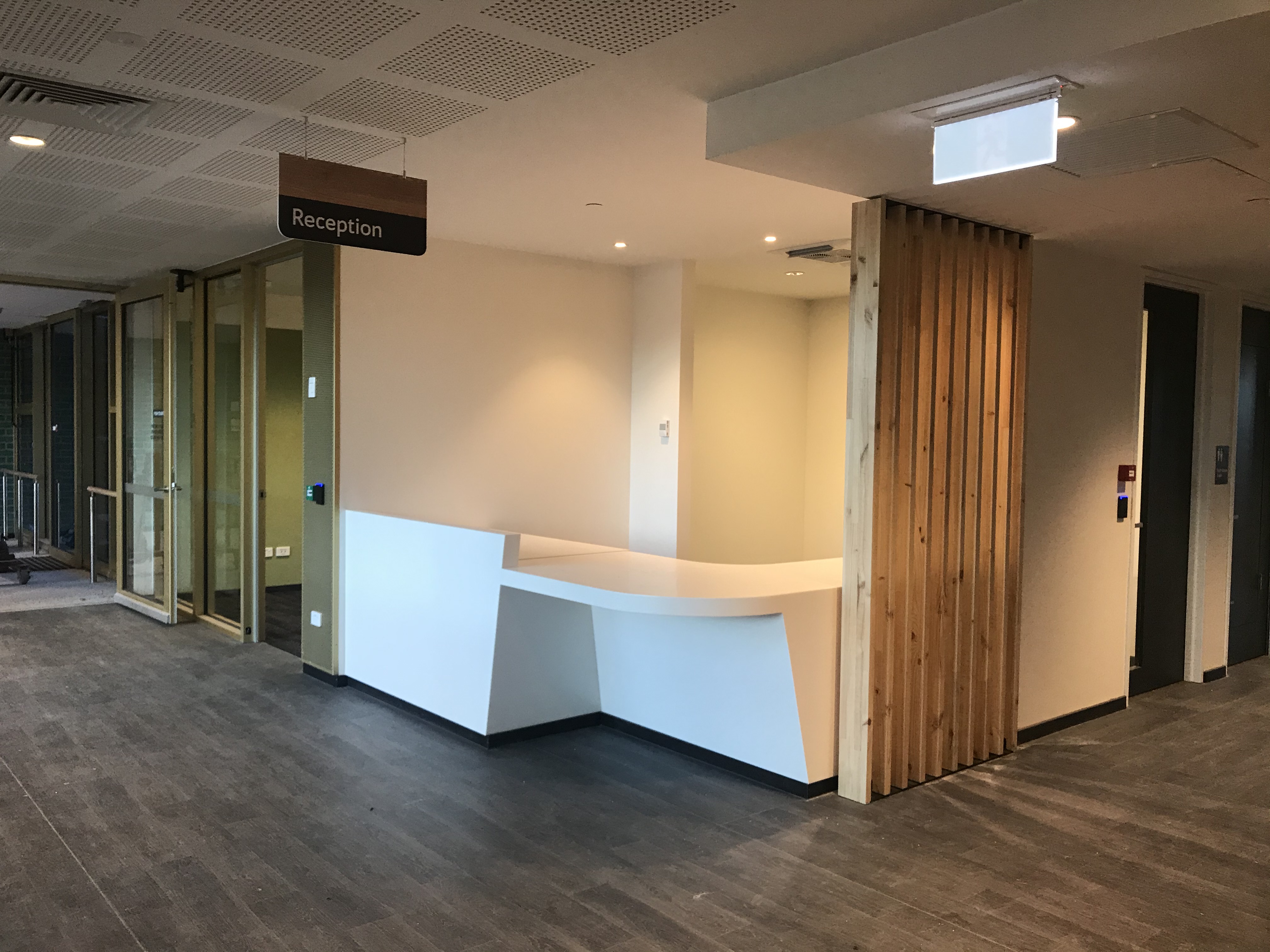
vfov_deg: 49.7
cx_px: 635
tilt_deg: -2.1
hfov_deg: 63.4
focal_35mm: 28
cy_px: 476
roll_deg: +0.4
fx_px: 1027
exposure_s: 1/33
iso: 25
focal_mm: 3.99
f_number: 1.8
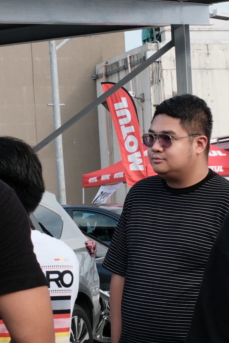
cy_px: 162
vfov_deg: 20.4
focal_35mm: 100
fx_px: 954
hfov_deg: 13.7
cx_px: 121
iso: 500
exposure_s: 1/100
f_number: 8
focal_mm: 33
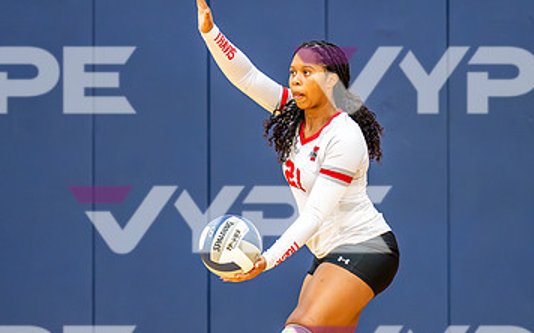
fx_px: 4887
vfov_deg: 3.9
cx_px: 270
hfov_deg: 6.3
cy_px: 227
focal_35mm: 336
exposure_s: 1/800
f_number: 2.8
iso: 5600
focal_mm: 165
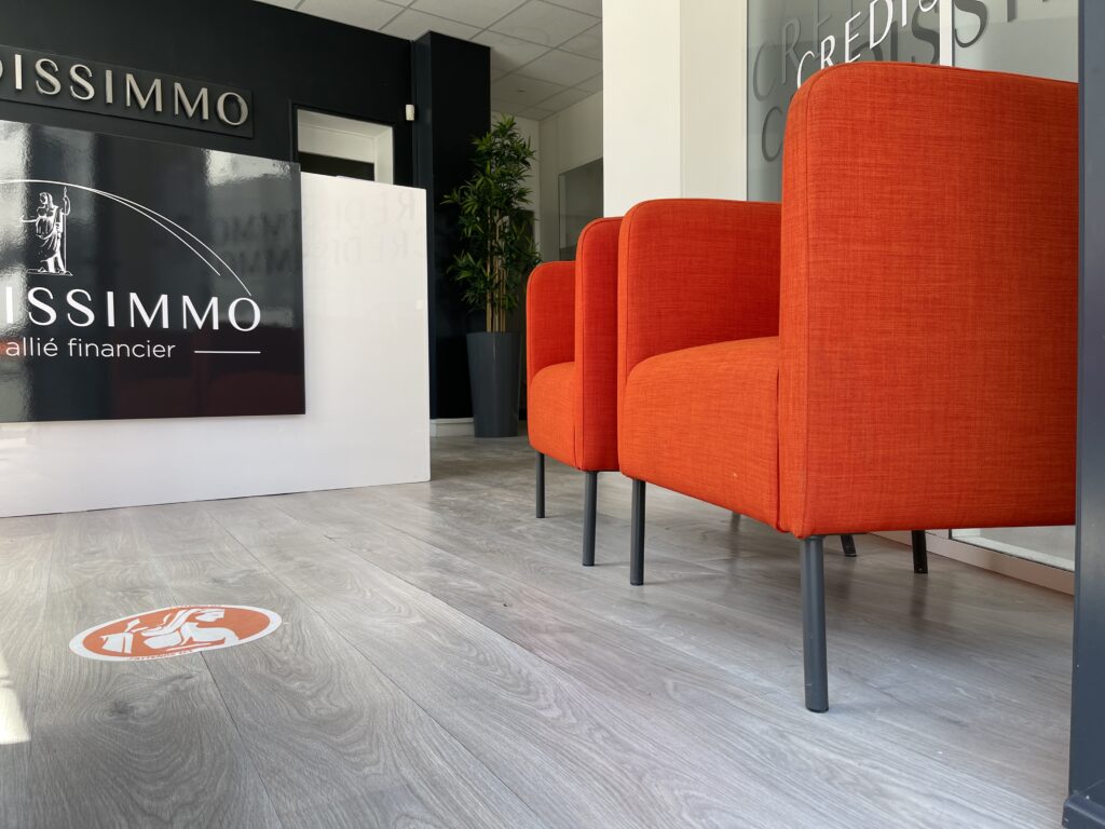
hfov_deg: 67.3
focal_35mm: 26
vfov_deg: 53.1
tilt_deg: -1.8
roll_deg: +1.2
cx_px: 552
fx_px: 830
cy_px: 414
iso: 32
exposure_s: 1/204
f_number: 1.6
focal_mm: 5.1
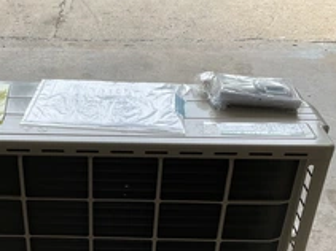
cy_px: 200
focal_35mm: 55
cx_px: 115
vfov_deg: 26.1
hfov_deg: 34.7
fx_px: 534
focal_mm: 3
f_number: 1.8
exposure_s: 1/322
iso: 25
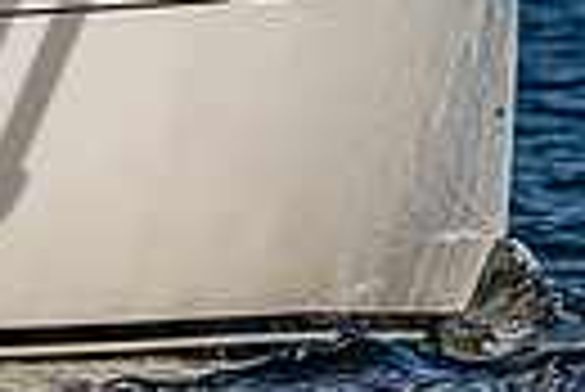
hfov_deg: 1.3
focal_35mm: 1574
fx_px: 25606
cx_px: -138
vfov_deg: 0.9
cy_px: -365
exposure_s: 1/8000
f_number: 5.3
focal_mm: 310
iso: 400
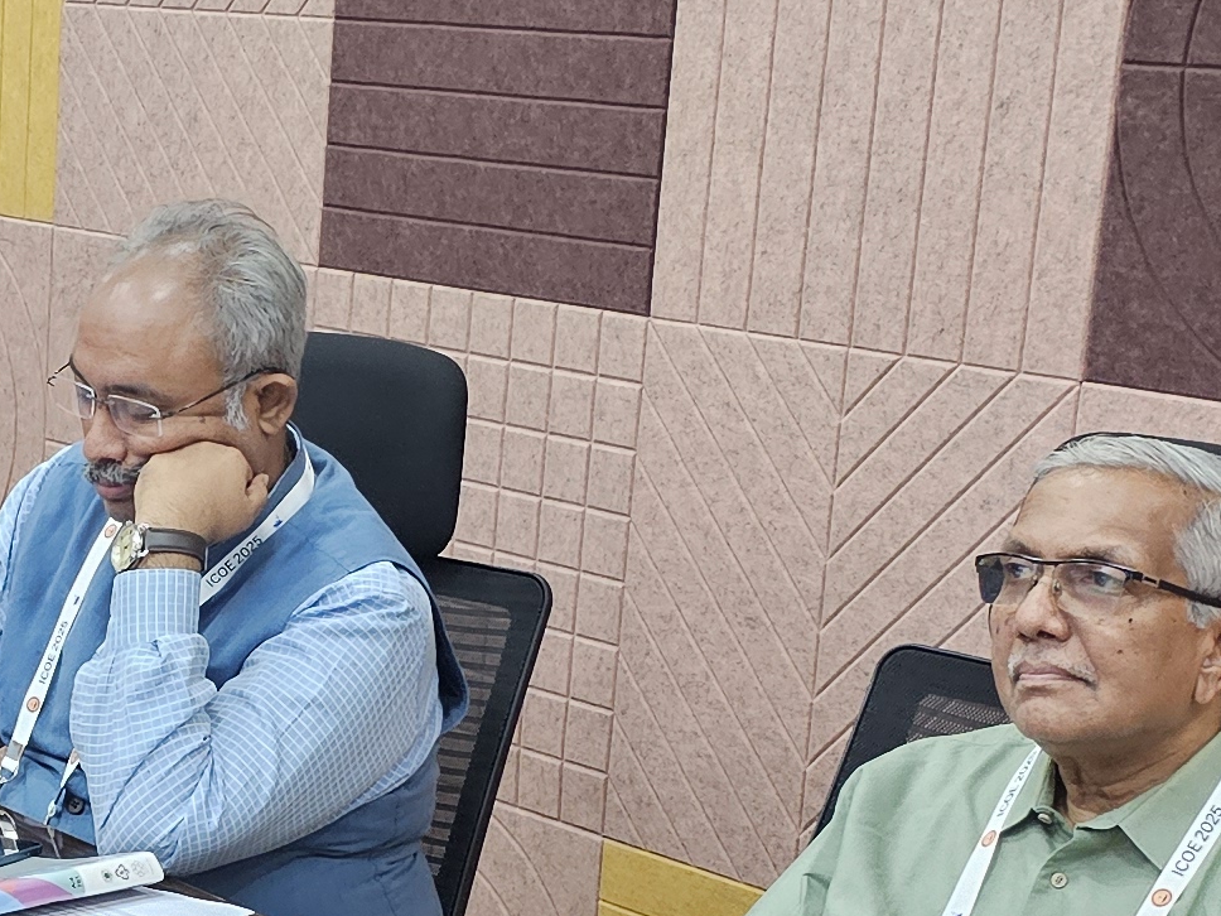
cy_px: 807
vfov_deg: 15.4
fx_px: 3351
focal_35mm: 95
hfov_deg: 20.2
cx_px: 97
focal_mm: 6.3
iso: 640
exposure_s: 1/120
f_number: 1.7
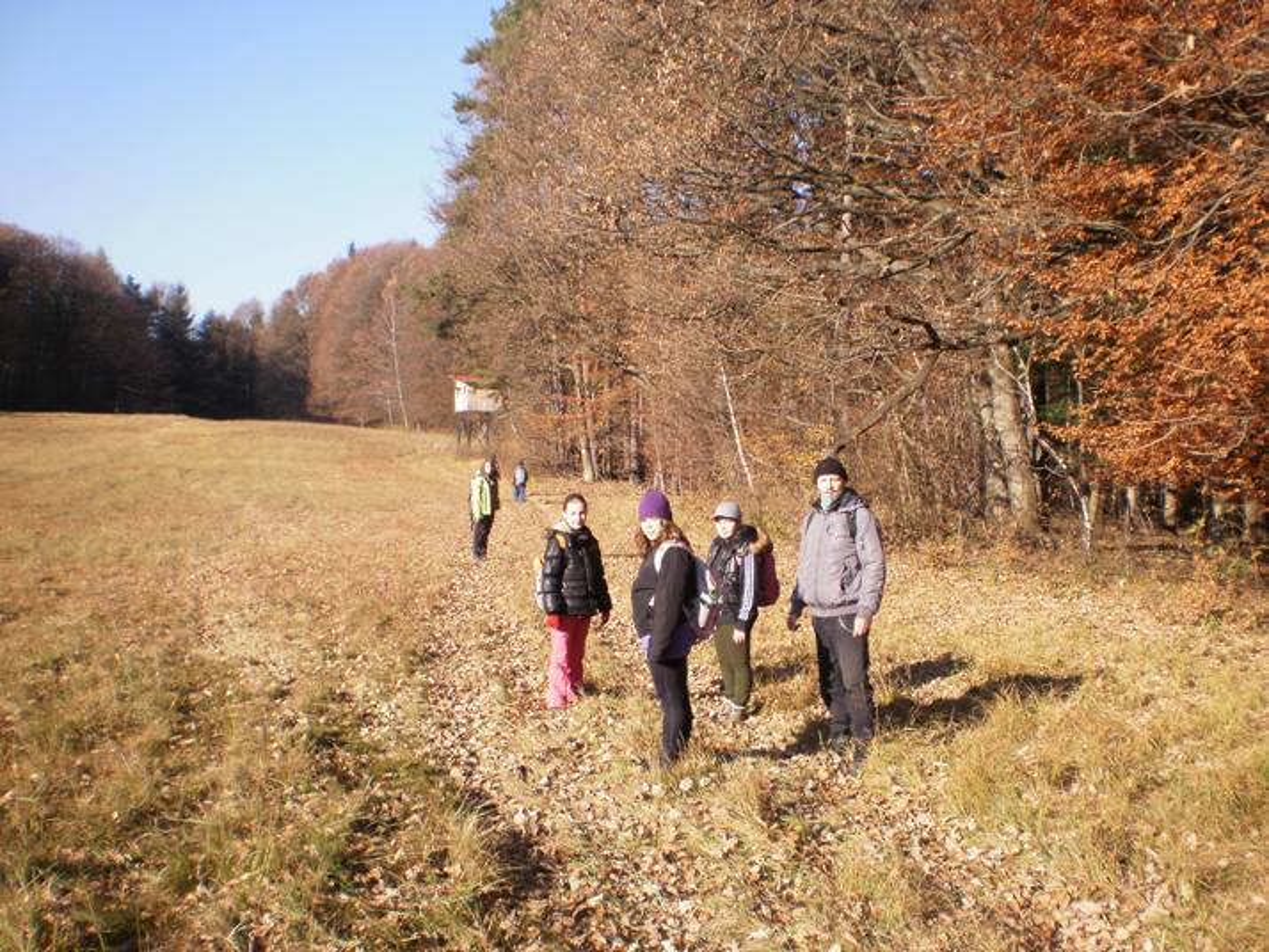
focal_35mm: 38
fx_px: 1394
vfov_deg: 37.7
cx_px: 634
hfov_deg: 49.0
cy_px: 476
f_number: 4.6
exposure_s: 1/320
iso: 100
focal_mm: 6.3
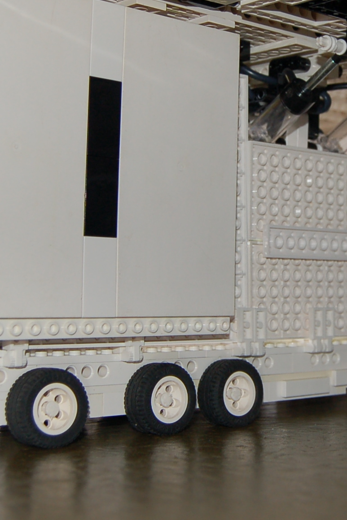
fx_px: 1012
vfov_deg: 28.6
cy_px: 161
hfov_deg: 19.0
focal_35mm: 70
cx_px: 331
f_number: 3.5
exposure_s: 1/60
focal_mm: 18
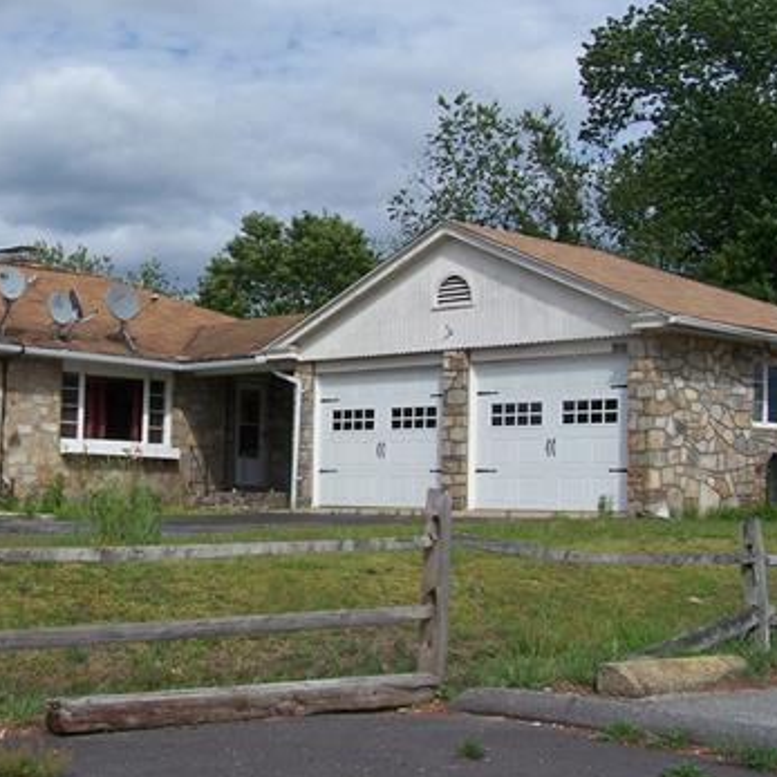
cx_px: 197
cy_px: 354
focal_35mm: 62
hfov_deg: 27.4
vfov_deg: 27.7
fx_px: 1574
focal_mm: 6.3
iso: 80
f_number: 5.6
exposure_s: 1/800
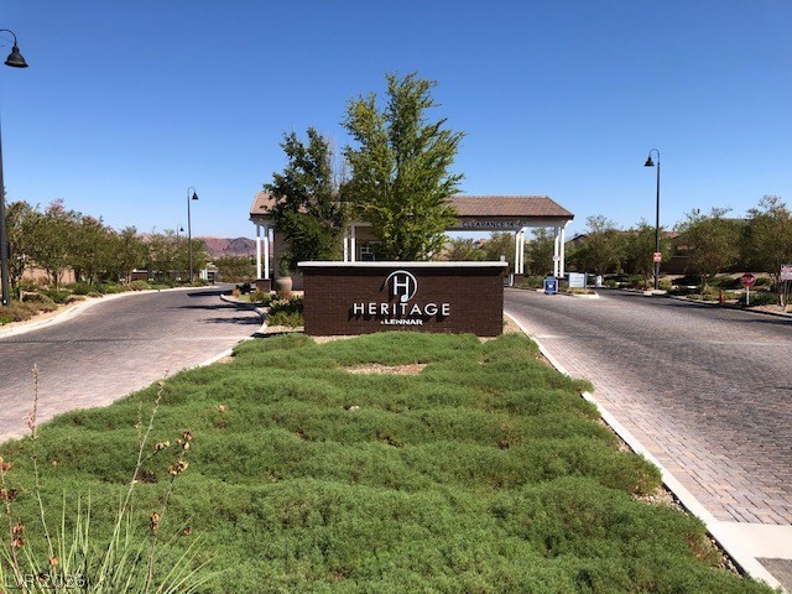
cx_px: 396
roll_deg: +0.9
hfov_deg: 63.4
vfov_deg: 49.7
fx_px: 641
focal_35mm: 28
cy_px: 297
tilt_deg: -3.6
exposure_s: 1/2114
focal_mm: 3.99
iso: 20
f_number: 1.8
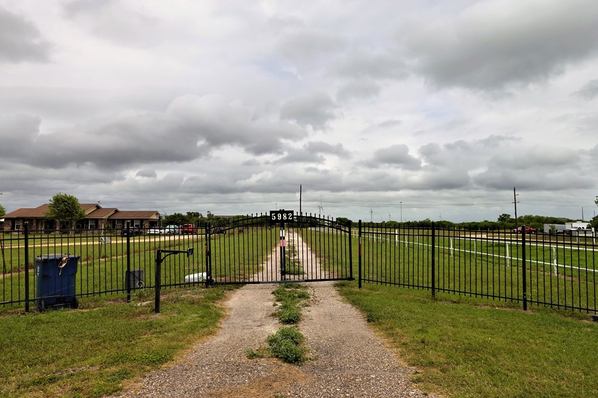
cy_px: 191
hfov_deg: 71.5
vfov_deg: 51.3
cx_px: 309
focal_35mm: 25
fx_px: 415
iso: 100
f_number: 6.3
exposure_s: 1/1000
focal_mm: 9
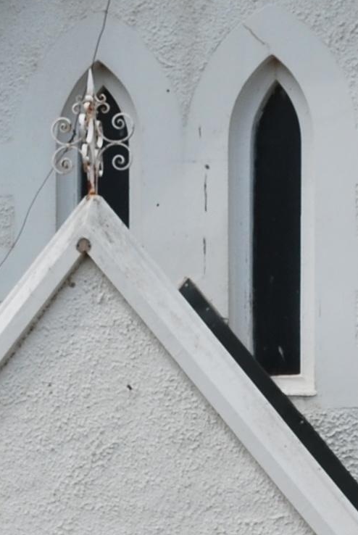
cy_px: 559
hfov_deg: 3.2
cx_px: 229
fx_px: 6435
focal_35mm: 433
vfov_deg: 4.7
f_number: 9
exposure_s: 1/320
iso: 100
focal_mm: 55
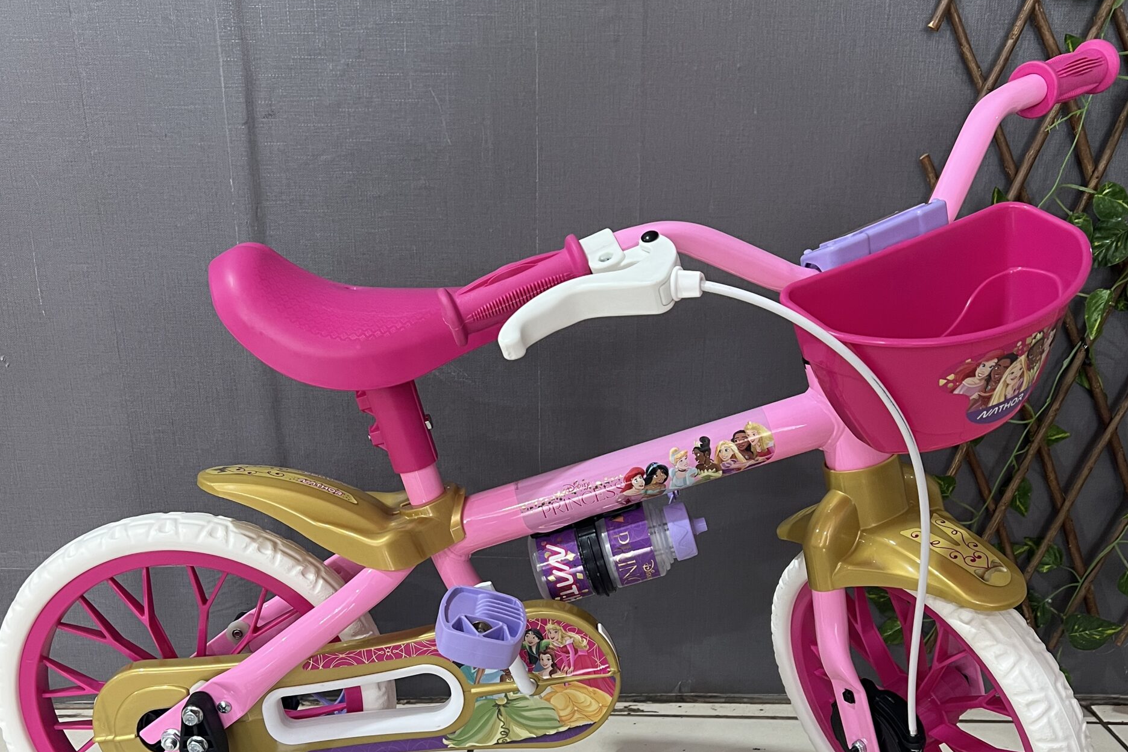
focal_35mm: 37
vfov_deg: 35.2
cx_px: 559
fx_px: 1159
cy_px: 560
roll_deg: -0.2
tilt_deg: -19.4
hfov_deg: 51.9
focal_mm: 5.7
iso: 160
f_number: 1.5
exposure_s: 1/60
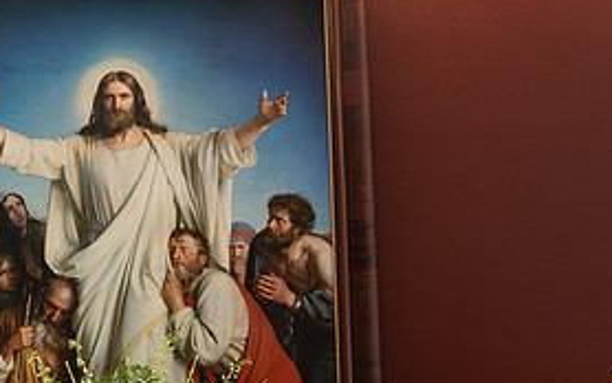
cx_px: 116
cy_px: 277
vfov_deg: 19.1
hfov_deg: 29.4
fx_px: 1135
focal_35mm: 68
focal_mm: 27
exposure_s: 1/125
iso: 5000
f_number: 5
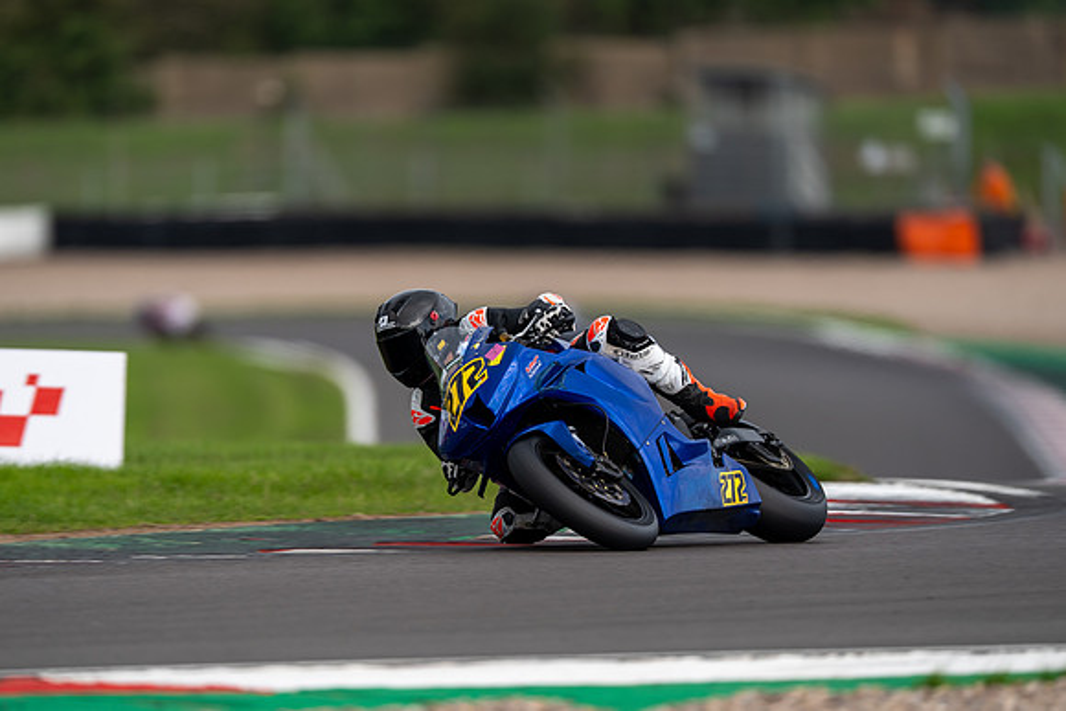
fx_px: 20001
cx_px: 492
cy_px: 369
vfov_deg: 2.0
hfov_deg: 3.1
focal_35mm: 675
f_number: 4
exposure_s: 1/500
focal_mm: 600
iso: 125
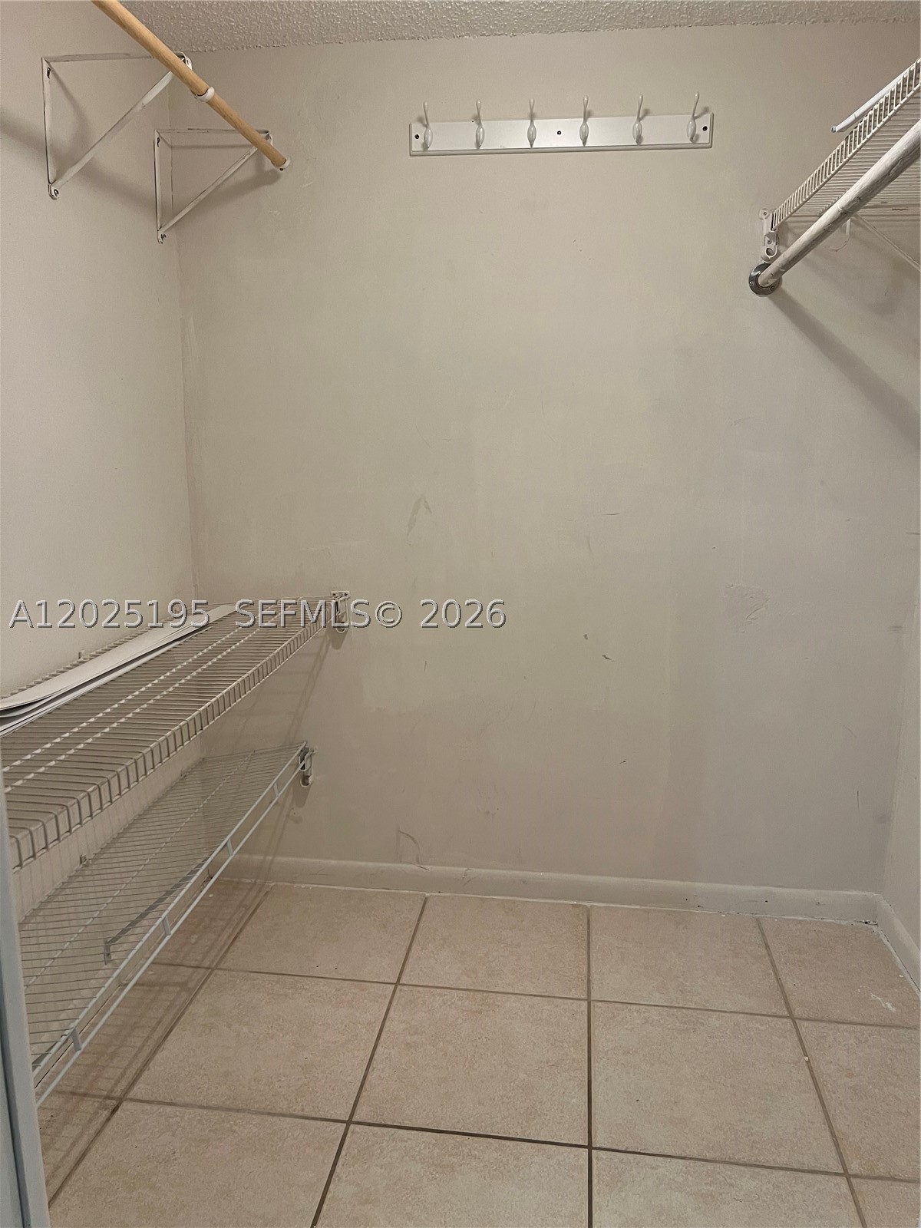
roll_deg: -0.5
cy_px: 614
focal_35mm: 26
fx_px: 922
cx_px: 460
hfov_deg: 53.1
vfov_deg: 67.3
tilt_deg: -12.4
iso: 100
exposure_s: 1/60
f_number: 1.5
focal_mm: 5.7
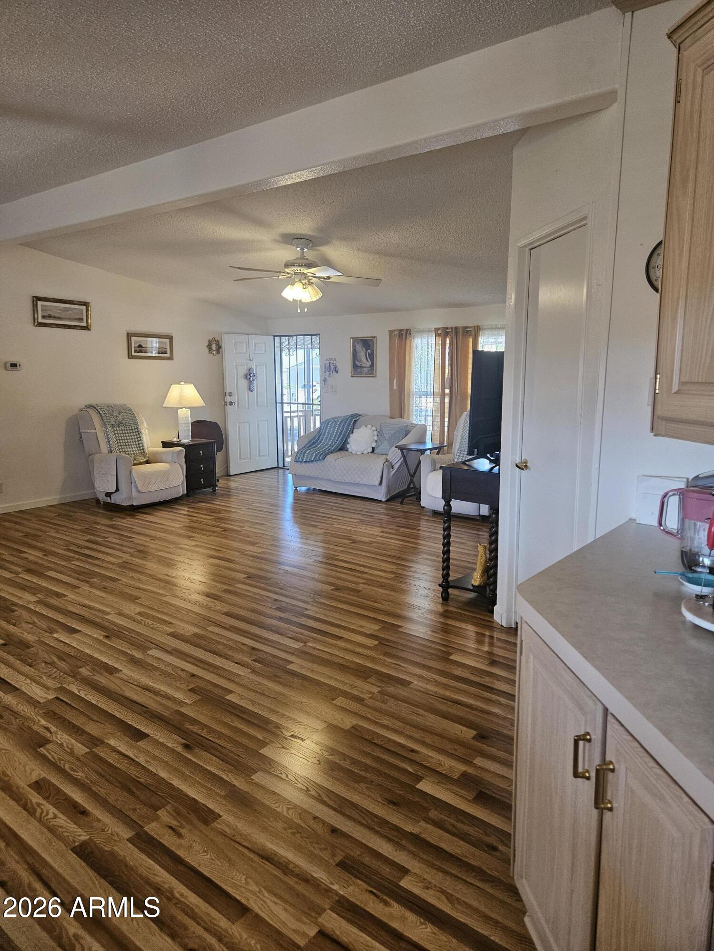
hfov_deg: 58.9
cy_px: 476
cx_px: 357
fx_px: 633
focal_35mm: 23
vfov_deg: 73.9
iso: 320
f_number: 1.8
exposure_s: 1/120
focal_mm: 5.4
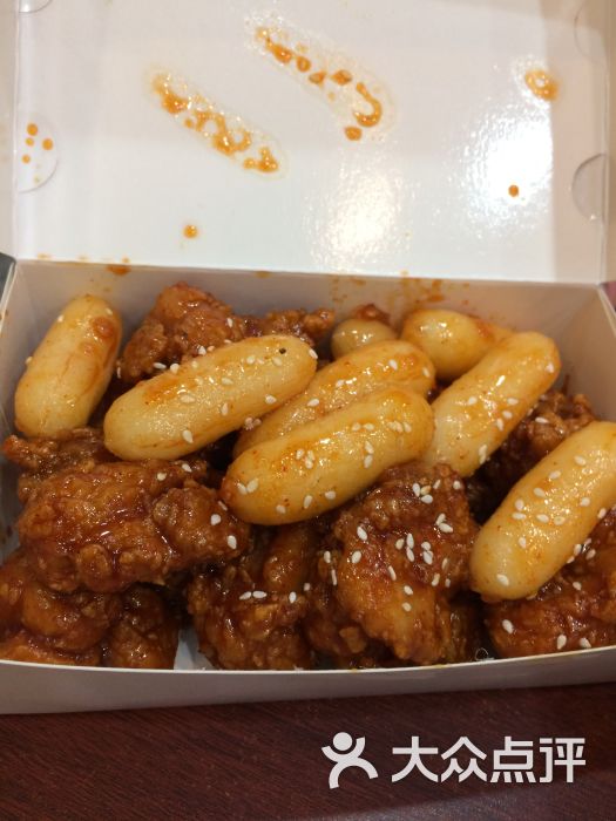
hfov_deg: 48.2
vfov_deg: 61.7
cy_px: 410
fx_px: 688
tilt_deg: -50.0
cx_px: 308
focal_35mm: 29
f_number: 2.2
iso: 125
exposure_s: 1/33
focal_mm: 4.15
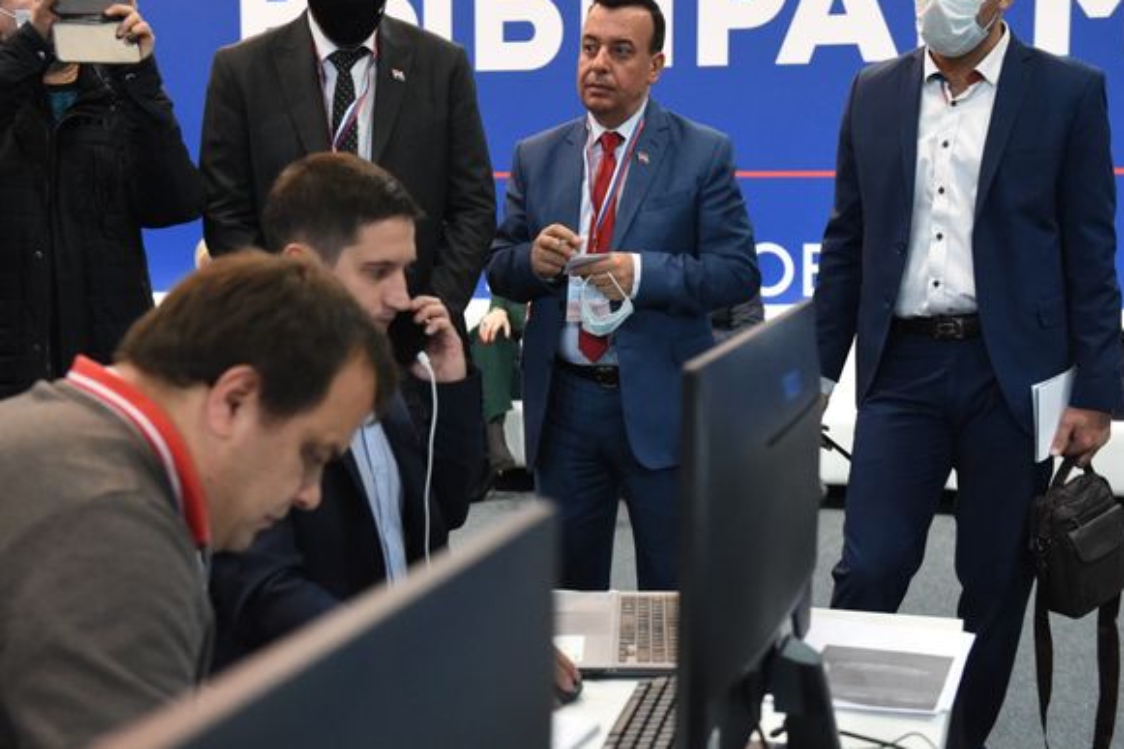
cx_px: 553
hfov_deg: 37.5
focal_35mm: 53
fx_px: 1654
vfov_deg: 25.5
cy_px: 317
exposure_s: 1/800
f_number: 4
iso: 12800
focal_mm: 44
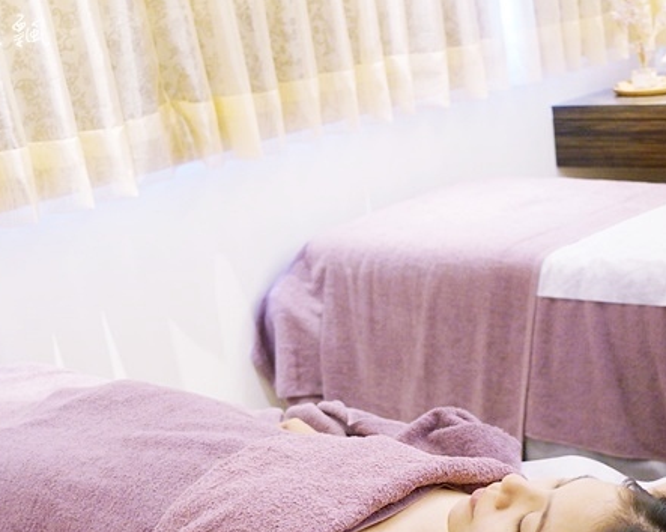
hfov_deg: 30.8
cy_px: 394
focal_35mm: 61
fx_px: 1202
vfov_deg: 24.7
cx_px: 434
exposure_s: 1/60
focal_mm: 24
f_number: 4
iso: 1250
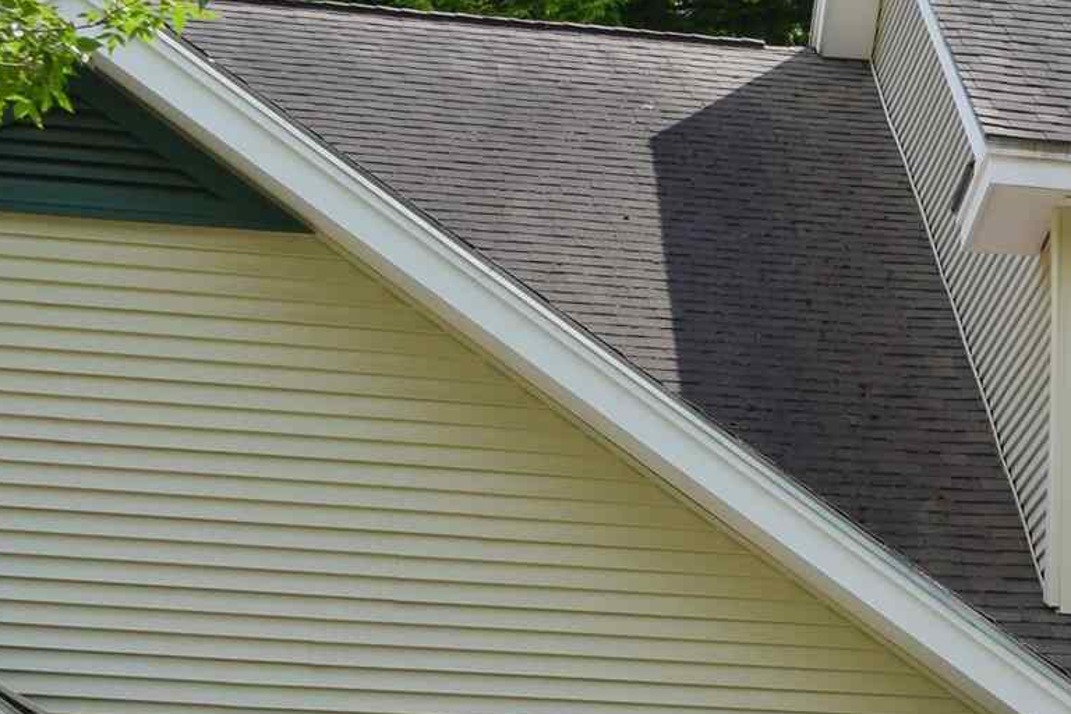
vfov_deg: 9.9
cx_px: 1643
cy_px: 734
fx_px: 4105
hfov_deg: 13.9
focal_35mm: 138
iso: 200
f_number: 6.3
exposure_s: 1/640
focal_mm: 23
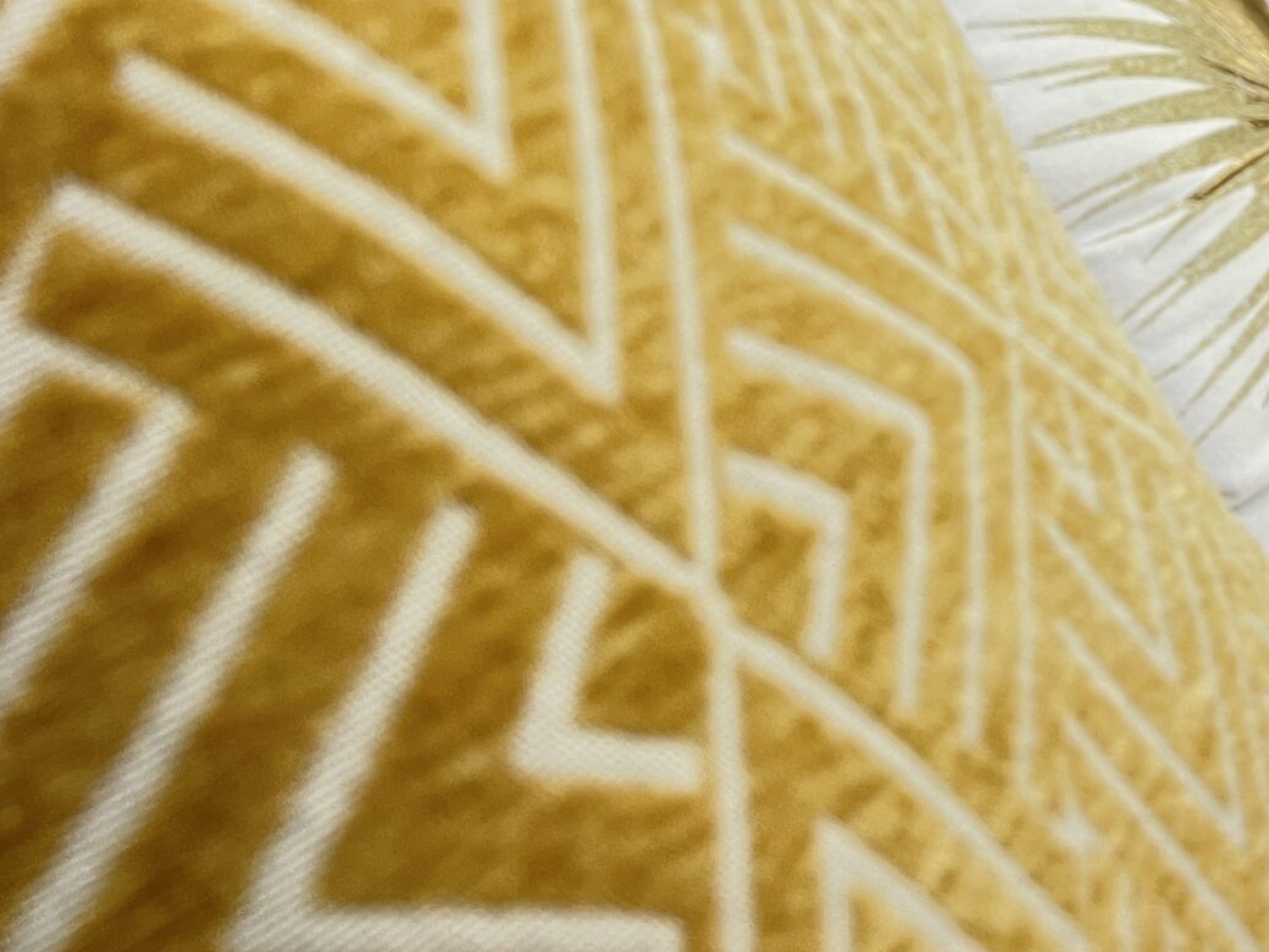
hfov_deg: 27.5
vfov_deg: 21.6
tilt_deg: -0.7
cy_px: -133
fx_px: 2346
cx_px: 1426
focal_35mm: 64
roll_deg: +0.6
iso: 80
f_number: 1.5
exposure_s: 1/50
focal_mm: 5.7
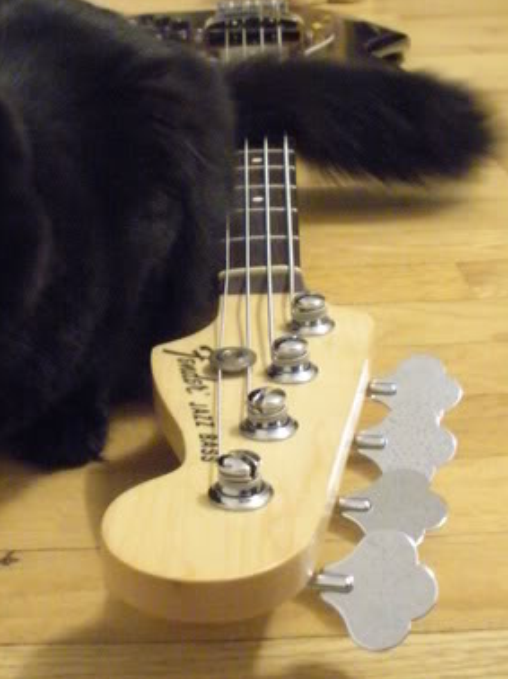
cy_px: 216
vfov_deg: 31.4
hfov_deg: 23.6
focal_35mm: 61
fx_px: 1195
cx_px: 95
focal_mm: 6.3
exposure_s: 1/5
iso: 800
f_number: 3.5
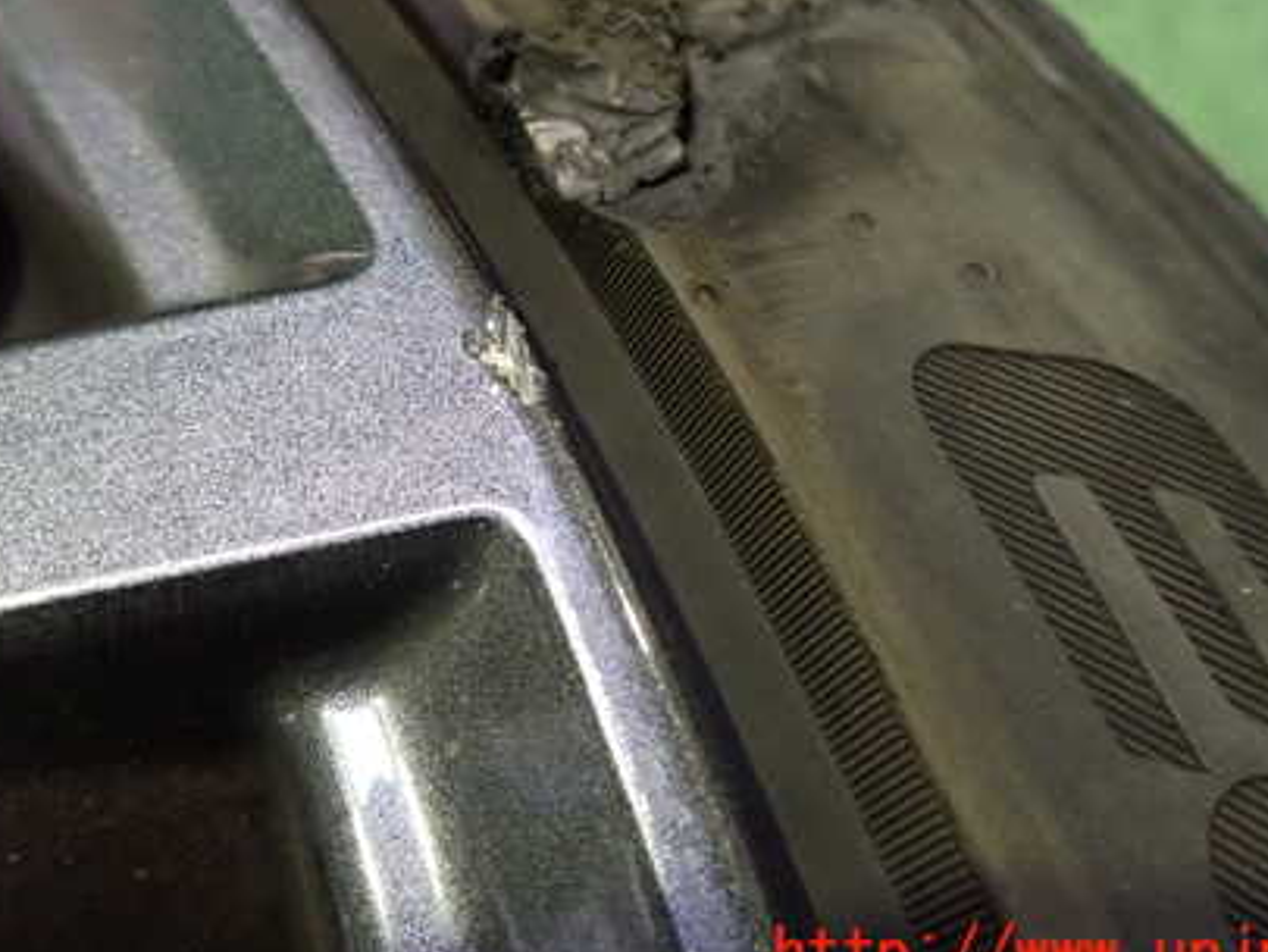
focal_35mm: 37
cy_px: 291
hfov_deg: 50.0
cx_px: 542
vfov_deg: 38.1
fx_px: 1356
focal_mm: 4.5
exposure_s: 1/30
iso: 800
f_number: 2
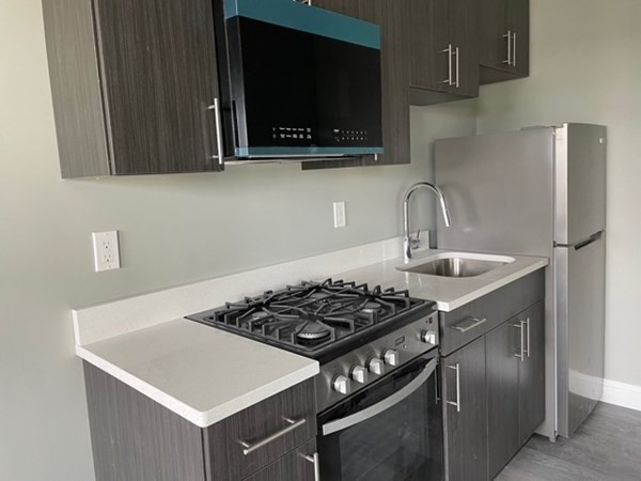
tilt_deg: -7.0
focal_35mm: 26
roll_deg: +3.4
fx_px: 481
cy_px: 240
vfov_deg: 53.1
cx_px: 320
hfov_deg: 67.3
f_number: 1.6
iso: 160
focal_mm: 4.2
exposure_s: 1/60
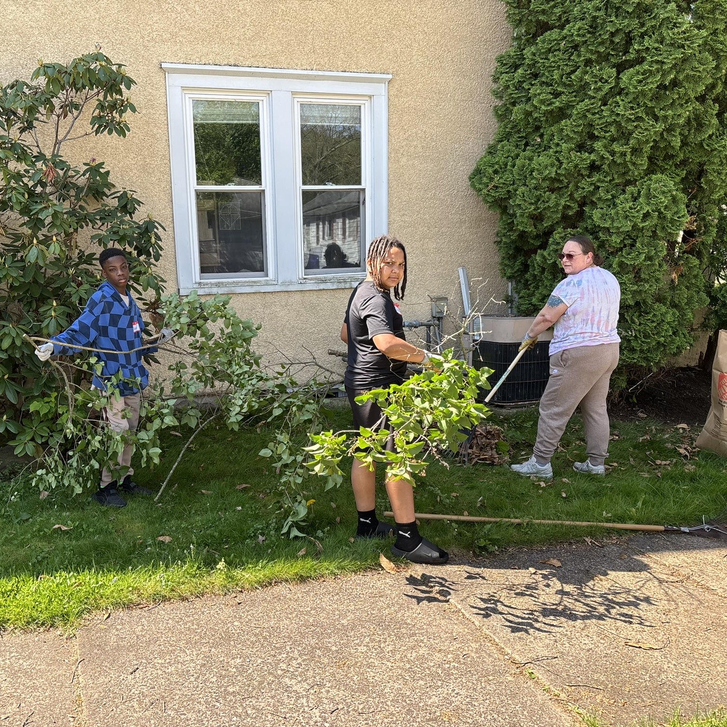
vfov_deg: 52.5
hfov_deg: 52.4
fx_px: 737
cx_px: 316
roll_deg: +2.8
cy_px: 367
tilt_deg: -10.8
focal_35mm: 31
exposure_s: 1/468
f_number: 1.6
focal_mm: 5.96
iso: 50
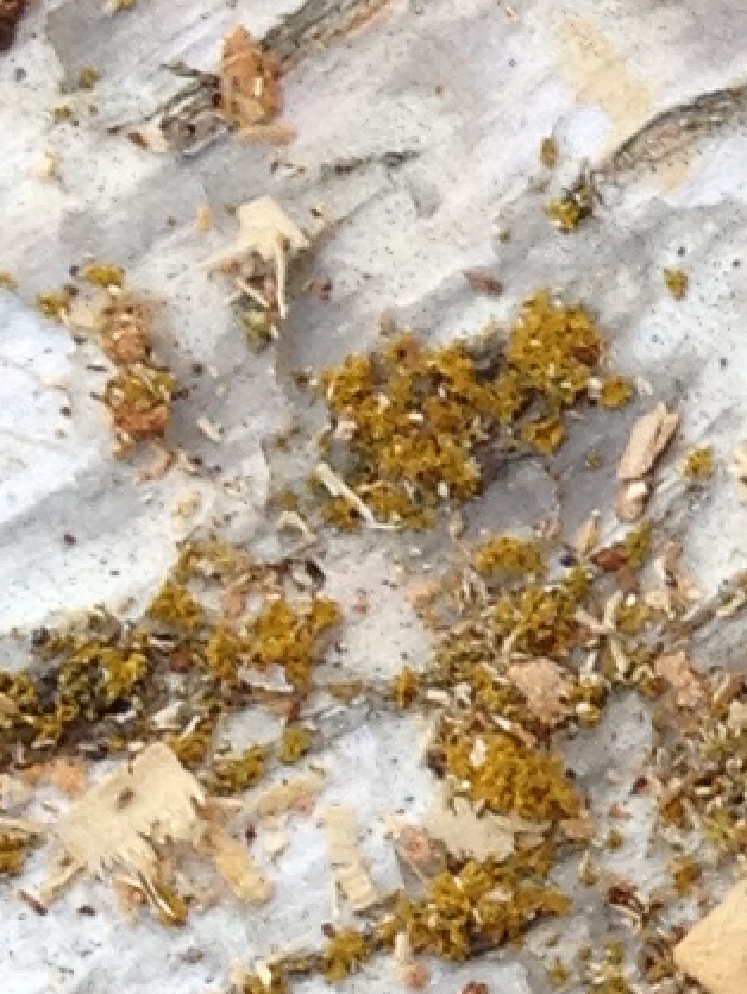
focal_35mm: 273
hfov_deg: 5.1
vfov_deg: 7.2
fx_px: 7847
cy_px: 1163
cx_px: 2315
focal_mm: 4.28
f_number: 2.4
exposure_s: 1/280
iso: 64
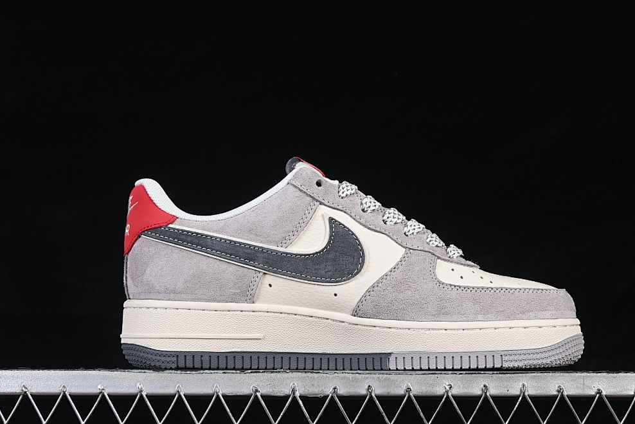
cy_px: 226
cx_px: 342
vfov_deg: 16.7
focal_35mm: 82
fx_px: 1447
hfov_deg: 24.8
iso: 160
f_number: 8
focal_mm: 50
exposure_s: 1/80
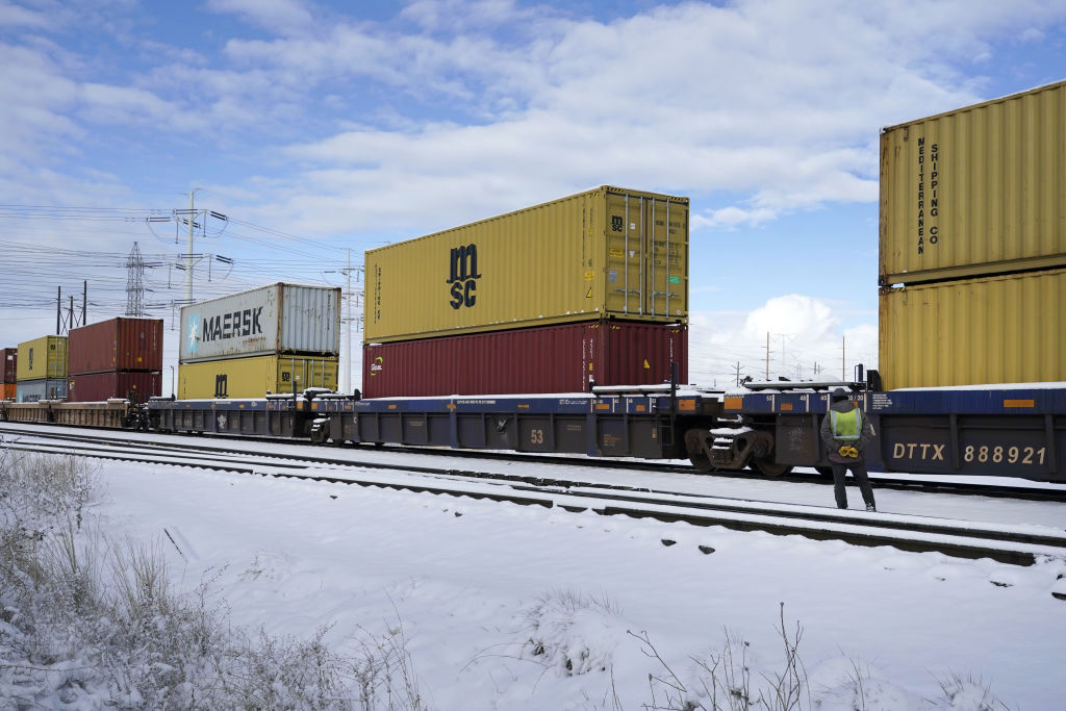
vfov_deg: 36.9
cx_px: 533
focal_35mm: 36
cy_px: 356
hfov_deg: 53.1
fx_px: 1066
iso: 400
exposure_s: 1/1250
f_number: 9
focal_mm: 36
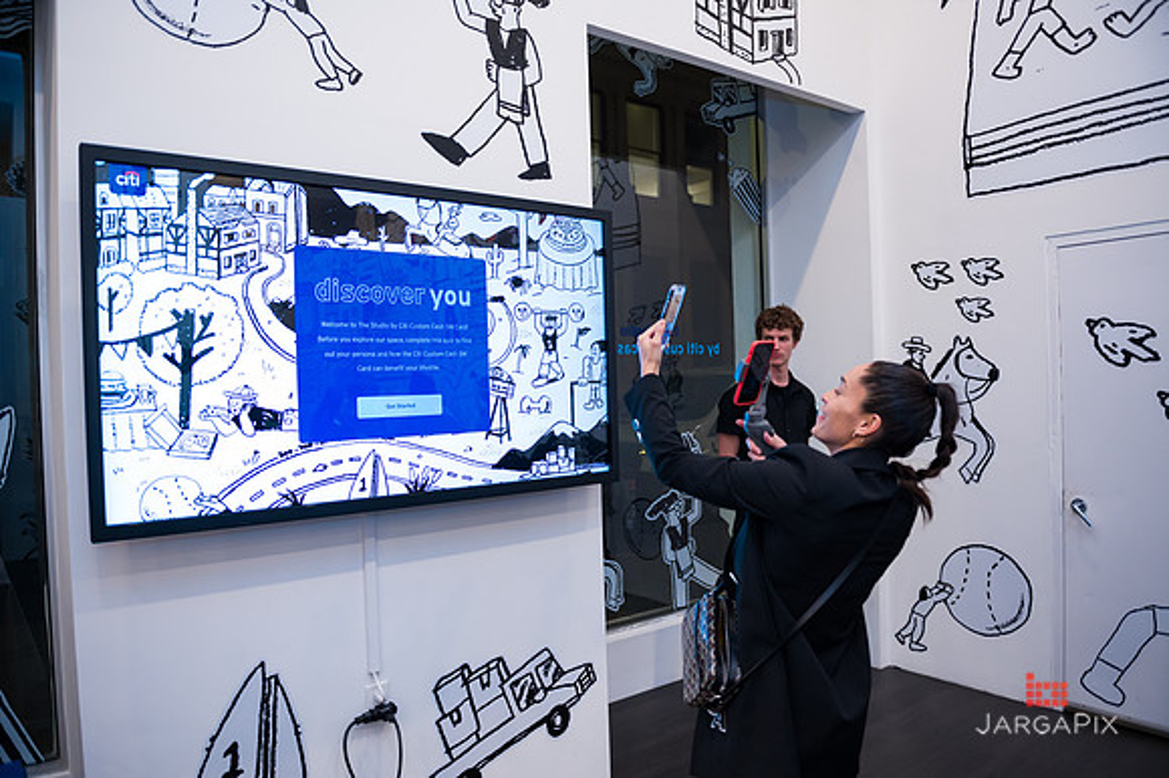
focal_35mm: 24
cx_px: 584
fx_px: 779
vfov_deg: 53.1
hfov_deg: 73.8
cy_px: 389
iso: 1600
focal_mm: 24
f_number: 3.2
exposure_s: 1/200
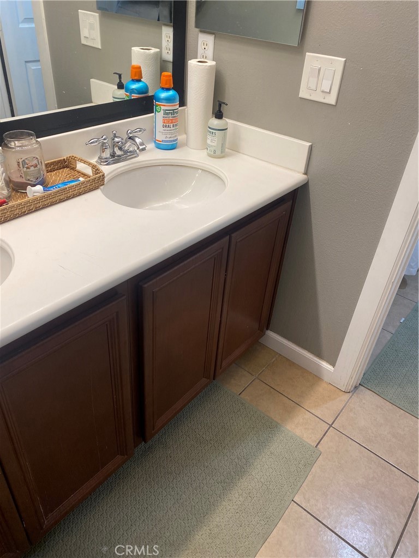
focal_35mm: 26
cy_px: 279
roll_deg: -6.8
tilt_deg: -33.9
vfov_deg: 67.3
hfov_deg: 53.1
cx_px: 210
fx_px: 420
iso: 125
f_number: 1.8
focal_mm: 4.25
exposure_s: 1/120
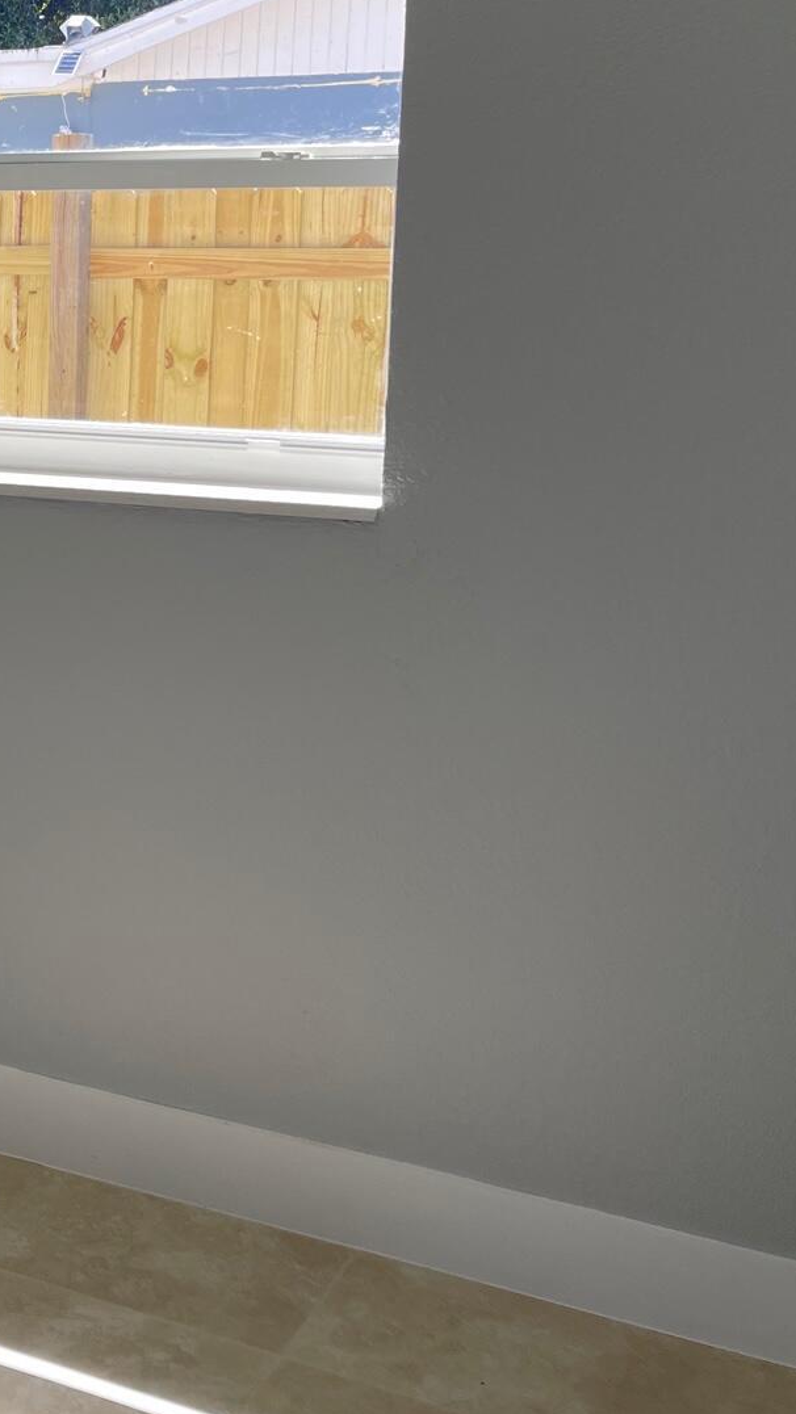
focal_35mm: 53
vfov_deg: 39.0
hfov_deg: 20.7
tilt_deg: -10.0
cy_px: 563
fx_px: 1988
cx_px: -225
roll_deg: -0.6
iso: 32
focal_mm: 5.1
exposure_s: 1/262
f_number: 1.6
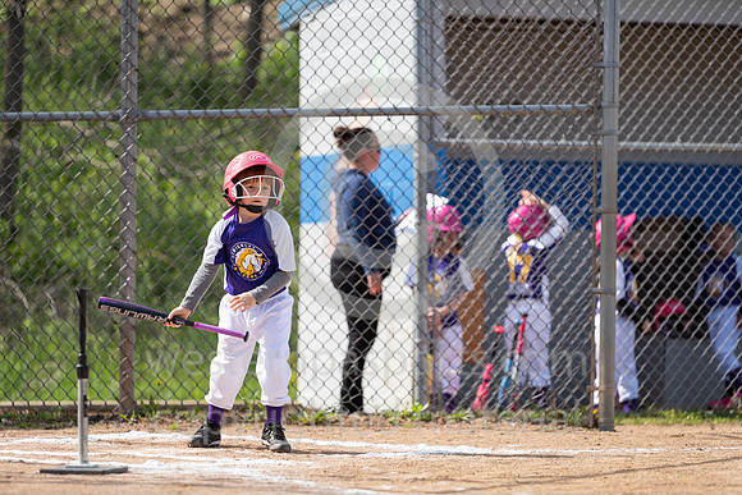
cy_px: 248
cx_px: 371
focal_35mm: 200
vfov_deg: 6.9
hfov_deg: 10.3
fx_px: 4123
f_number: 3.2
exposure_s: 1/1600
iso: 200
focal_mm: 200
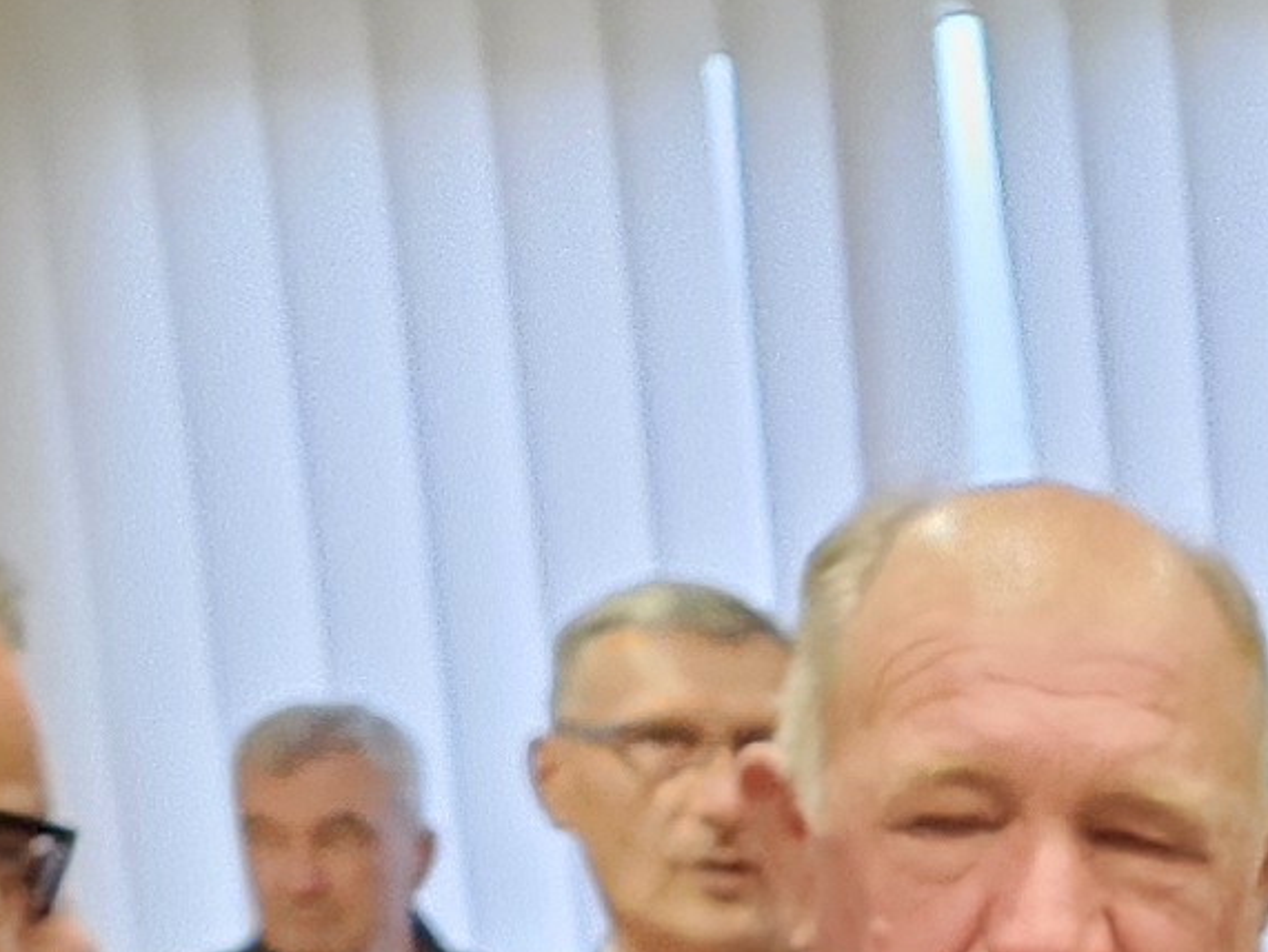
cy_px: 2386
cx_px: 1841
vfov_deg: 8.4
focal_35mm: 161
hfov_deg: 11.8
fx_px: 5901
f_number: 1.7
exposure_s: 1/50
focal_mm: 6.3
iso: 500
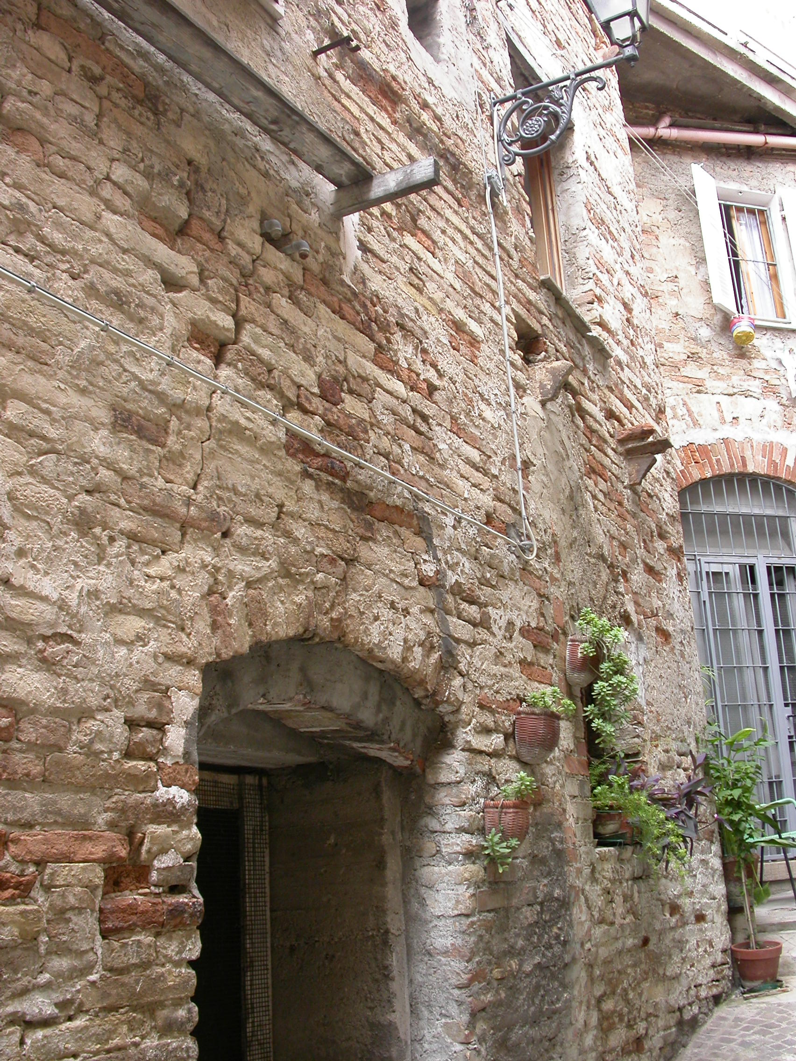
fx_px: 1165
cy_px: 530
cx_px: 398
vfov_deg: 49.0
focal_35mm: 38
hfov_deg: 37.7
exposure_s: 1/69.7
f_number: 3.7
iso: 100
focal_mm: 7.85
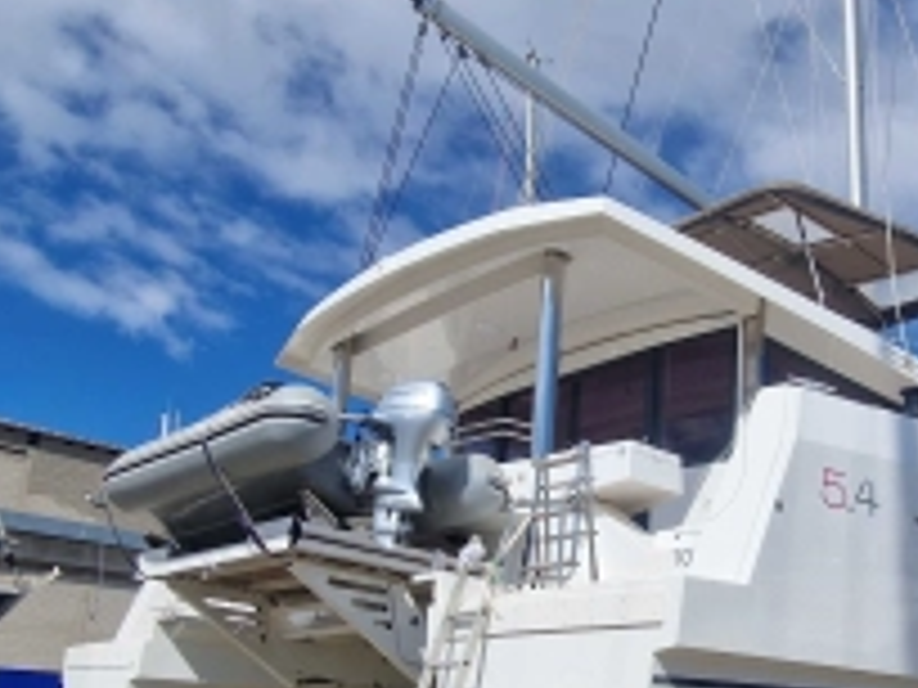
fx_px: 928
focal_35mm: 35
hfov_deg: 50.7
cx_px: 675
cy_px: 506
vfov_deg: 39.7
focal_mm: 2.2
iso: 50
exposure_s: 1/4368
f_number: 2.2
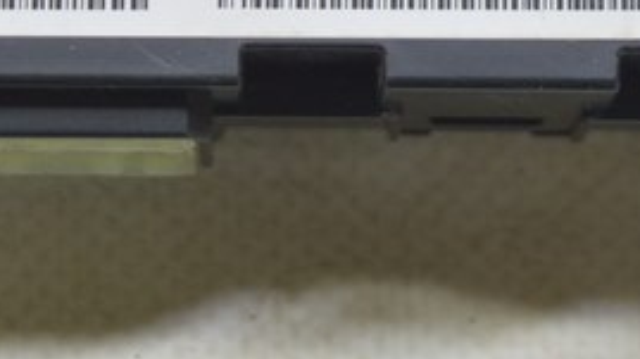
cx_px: 105
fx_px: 4868
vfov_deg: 4.2
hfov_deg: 7.5
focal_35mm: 287
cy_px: -313
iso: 400
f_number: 5.6
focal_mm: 48
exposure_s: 1/20
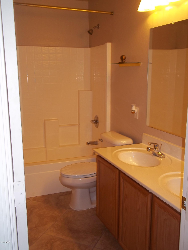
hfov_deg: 39.7
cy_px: 125
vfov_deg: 51.4
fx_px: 261
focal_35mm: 36
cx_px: 94
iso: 80
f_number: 3.1
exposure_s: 1/30
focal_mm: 6.5
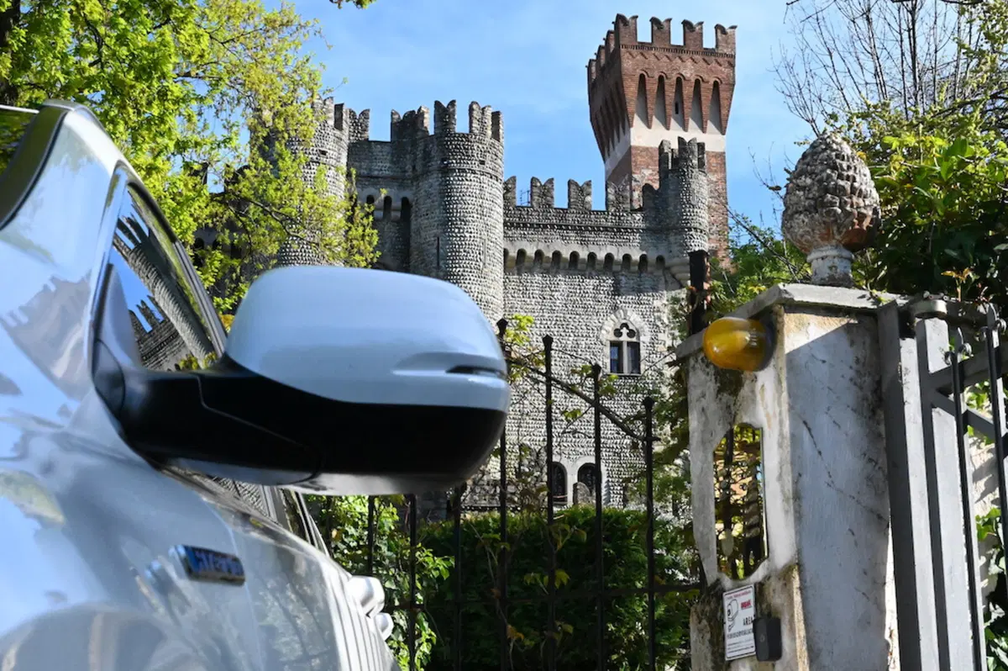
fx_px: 1595
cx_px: 504
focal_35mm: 57
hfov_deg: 35.1
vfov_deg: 23.7
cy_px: 336
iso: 20000
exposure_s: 1/2500
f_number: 22
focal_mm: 57
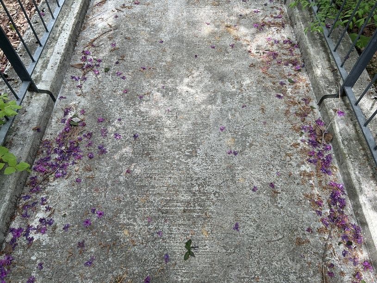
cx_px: 188
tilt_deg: -55.3
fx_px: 283
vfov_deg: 53.1
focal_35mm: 26
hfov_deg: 67.3
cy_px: 142
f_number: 1.5
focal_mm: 5.7
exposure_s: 1/561
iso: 50
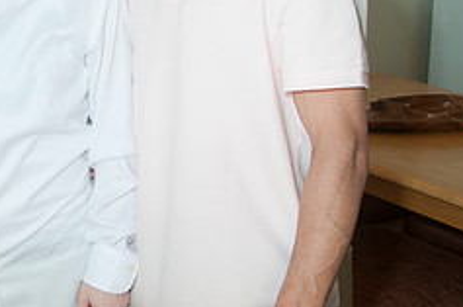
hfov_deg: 21.7
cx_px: -68
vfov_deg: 15.2
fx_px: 1129
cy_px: 11
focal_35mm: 88
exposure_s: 1/250
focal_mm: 24
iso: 400
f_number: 5.6
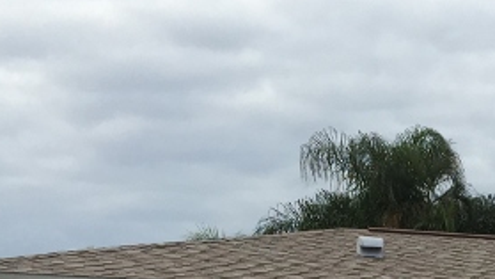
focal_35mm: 116
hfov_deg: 16.8
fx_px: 1523
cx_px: 733
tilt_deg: -4.3
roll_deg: -0.9
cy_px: 538
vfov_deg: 9.8
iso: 32
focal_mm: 4.15
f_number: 2.2
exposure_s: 1/2083
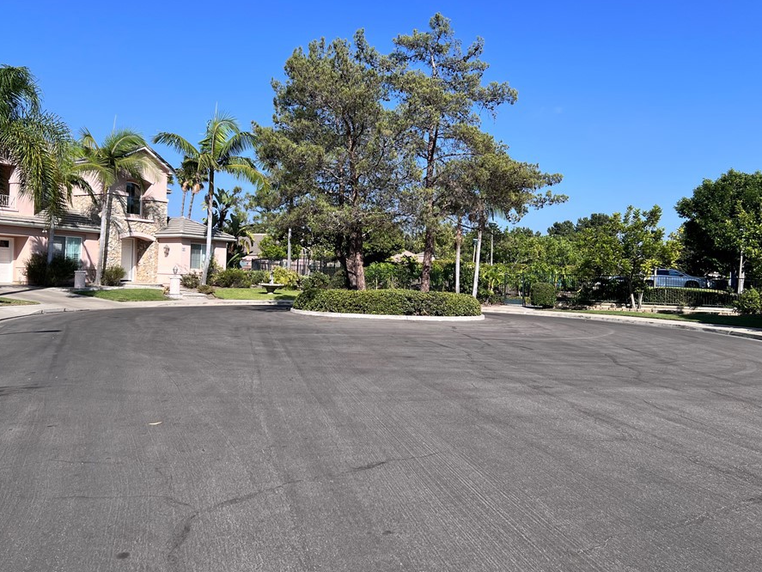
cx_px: 347
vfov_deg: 46.8
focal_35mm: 30
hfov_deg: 59.8
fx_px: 661
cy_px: 265
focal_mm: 5.7
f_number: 1.5
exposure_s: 1/3968
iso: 50
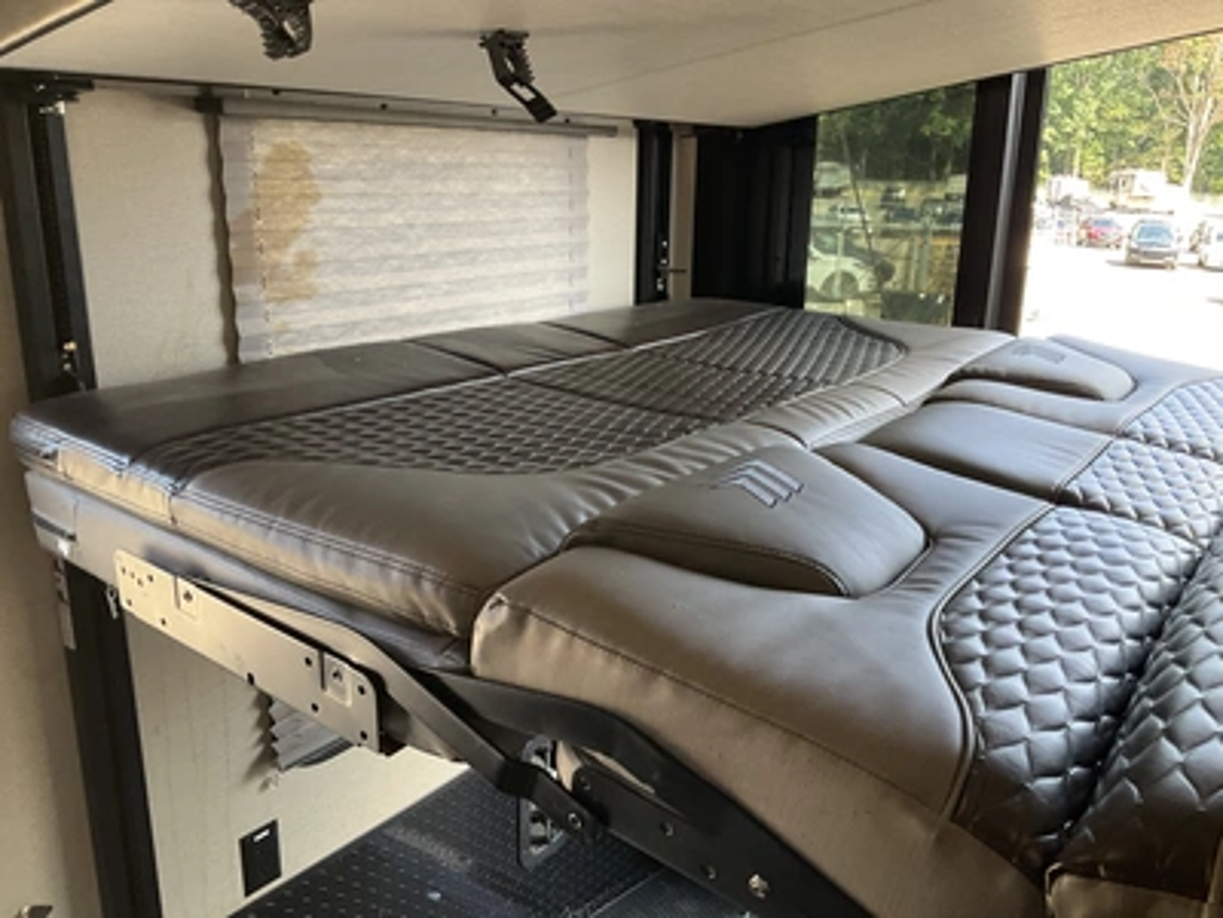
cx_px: 612
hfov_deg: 61.7
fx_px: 1025
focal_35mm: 29
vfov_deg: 48.2
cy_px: 459
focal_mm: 3
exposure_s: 1/122
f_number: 1.8
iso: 64
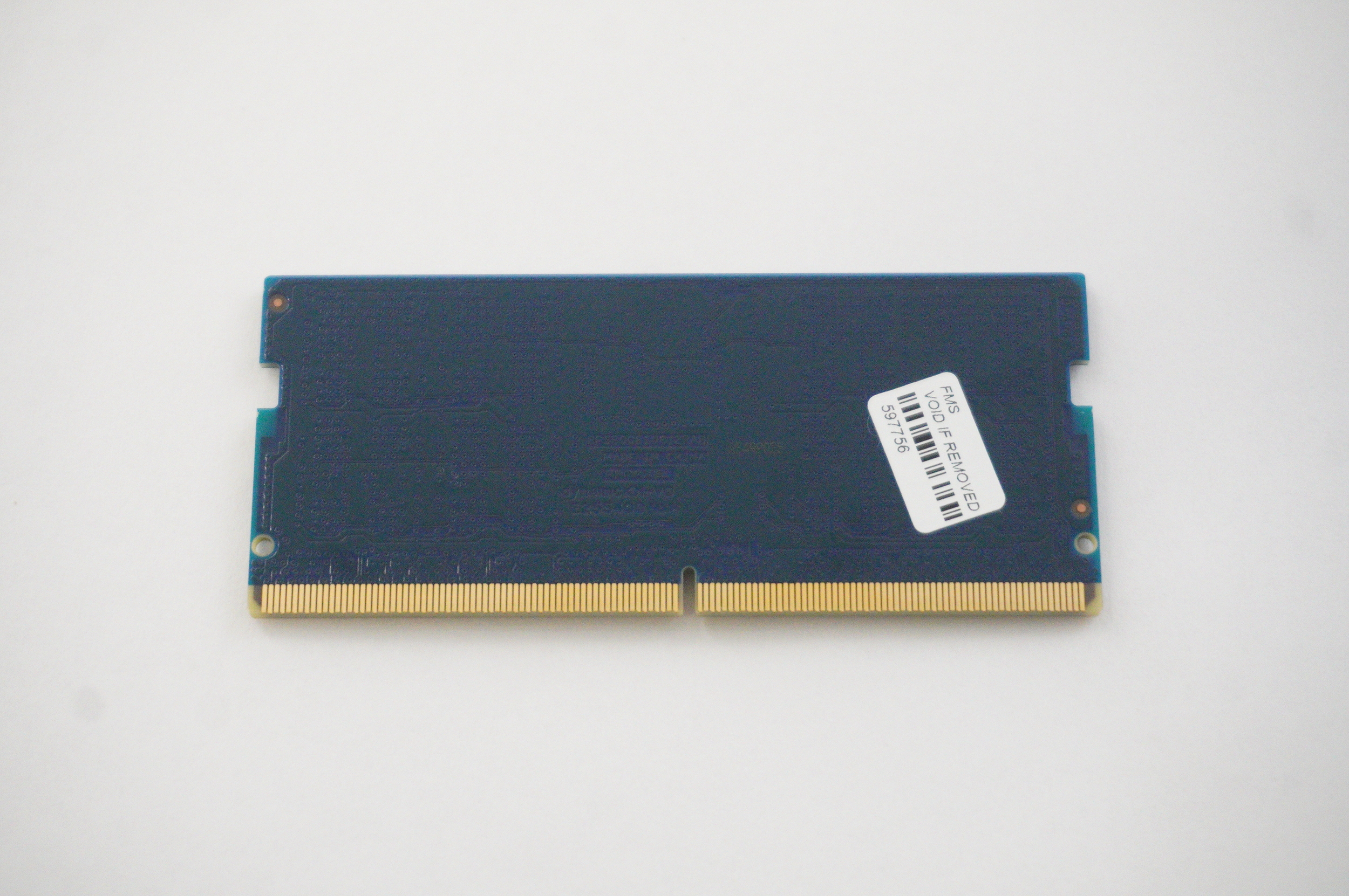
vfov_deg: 19.7
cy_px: 448
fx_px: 2583
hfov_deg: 29.3
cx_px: 674
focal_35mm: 69
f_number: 5.6
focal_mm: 46
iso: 6400
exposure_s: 1/320
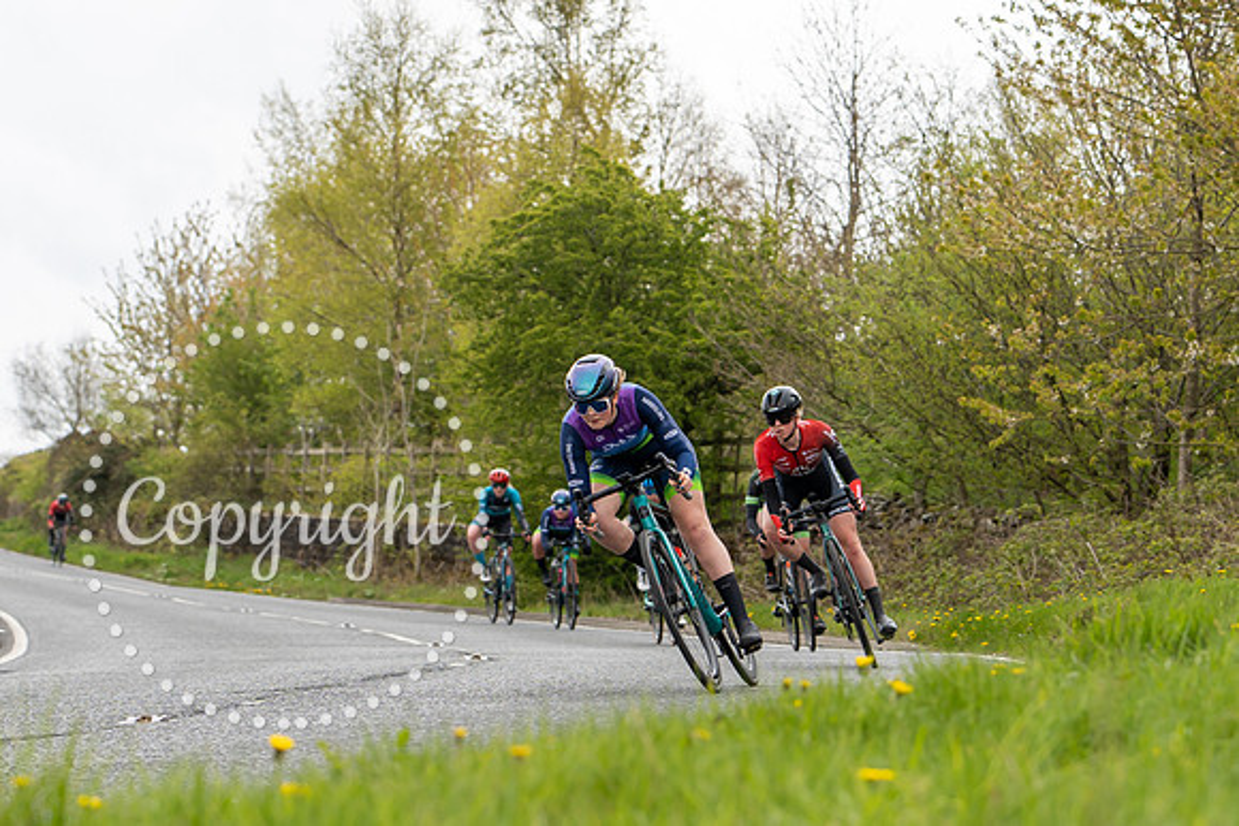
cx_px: 635
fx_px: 4643
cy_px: 541
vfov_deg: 10.2
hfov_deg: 15.2
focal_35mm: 135
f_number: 3.5
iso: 200
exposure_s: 1/640
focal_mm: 70
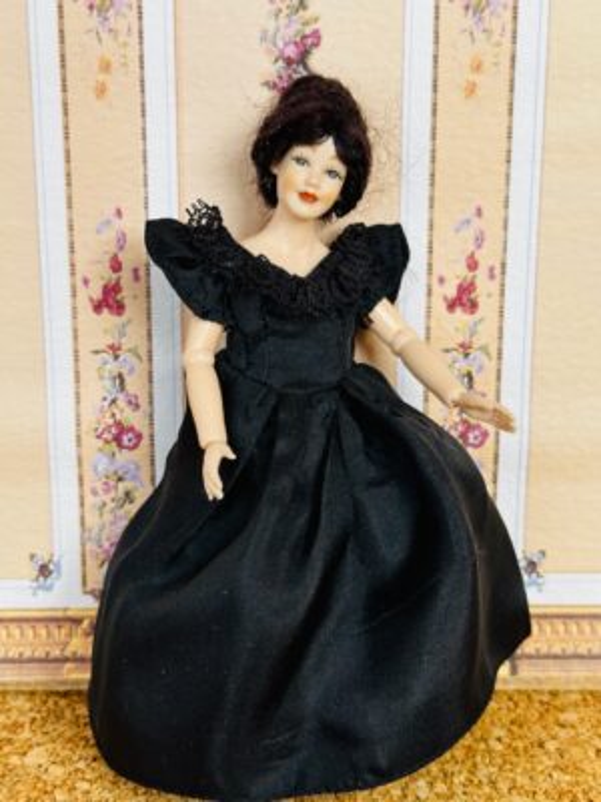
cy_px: 401
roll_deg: -1.4
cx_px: 300
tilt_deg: -20.4
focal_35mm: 48
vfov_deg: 39.7
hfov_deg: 30.3
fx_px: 1111
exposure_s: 1/218
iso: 50
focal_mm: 6.86
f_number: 1.78
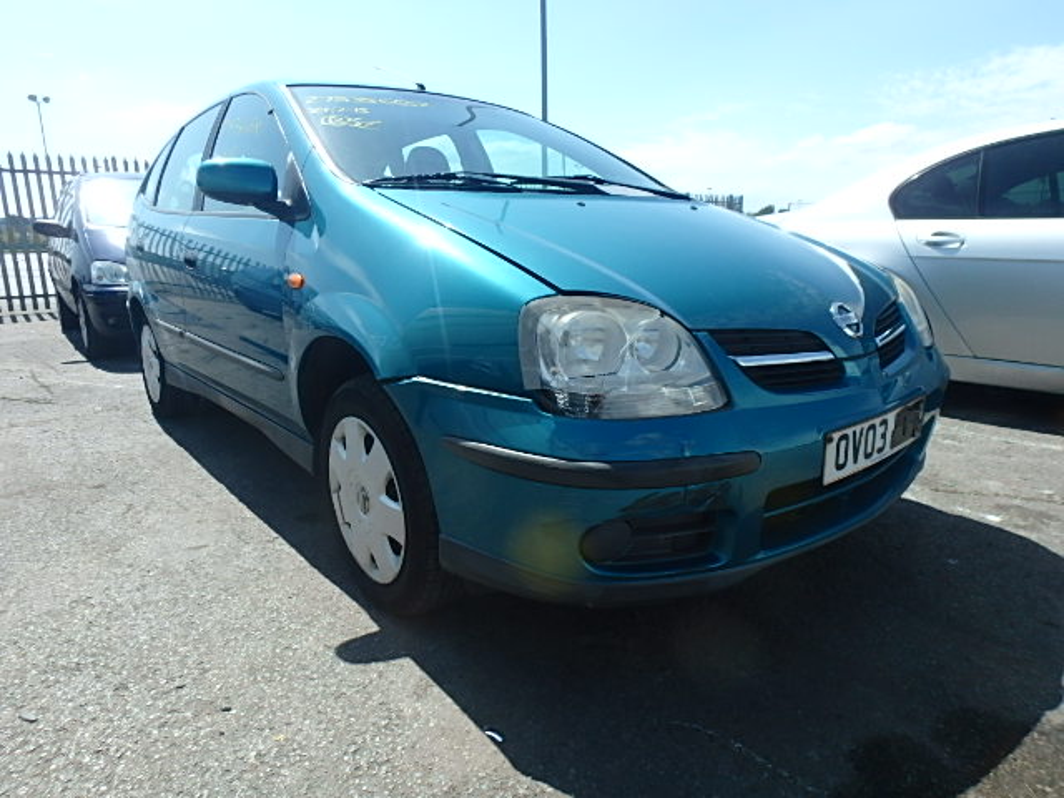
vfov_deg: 63.4
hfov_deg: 79.0
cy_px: 399
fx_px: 645
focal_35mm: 21
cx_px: 532
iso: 125
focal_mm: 3.7
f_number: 3.5
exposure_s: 1/800
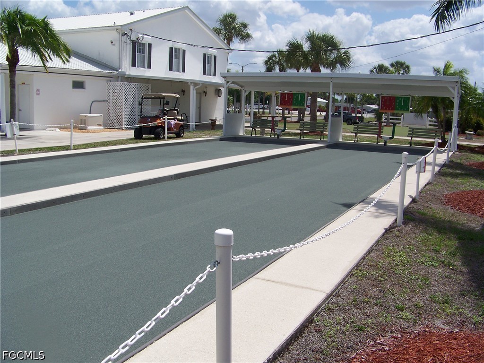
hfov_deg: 51.4
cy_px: 182
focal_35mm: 36
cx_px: 242
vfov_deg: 39.7
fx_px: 503
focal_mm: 5.85
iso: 64
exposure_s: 1/800
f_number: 4
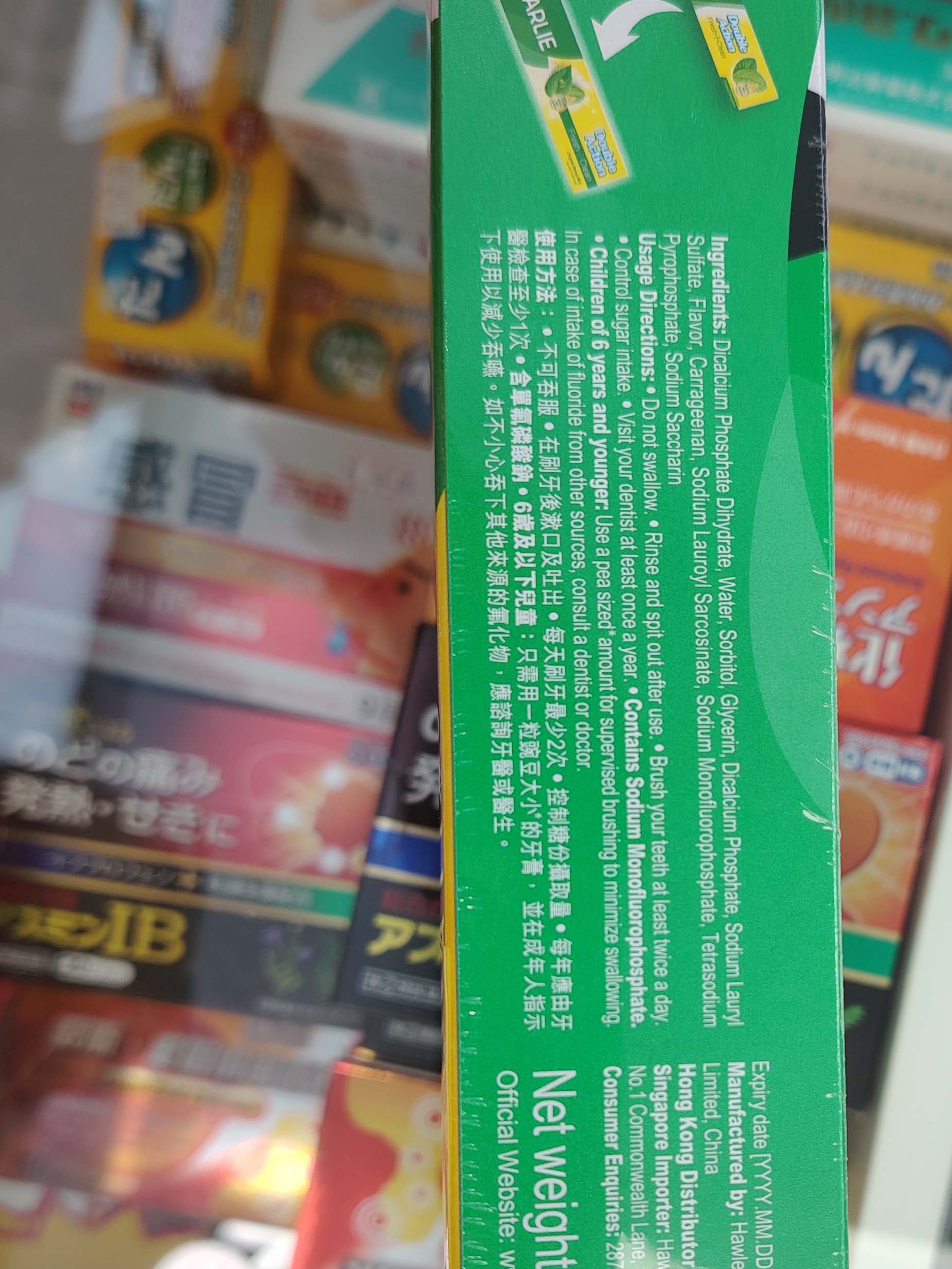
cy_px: 894
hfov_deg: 35.8
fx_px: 1430
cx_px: 732
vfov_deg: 46.7
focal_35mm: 39
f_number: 1.75
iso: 188
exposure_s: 1/100
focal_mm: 5.25
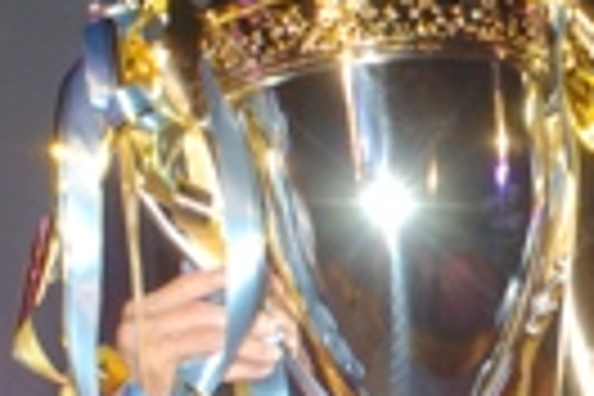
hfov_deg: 10.0
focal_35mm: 204
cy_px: 333
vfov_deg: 6.7
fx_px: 3366
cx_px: 598
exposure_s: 1/125
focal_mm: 40
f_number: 5.6
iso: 400
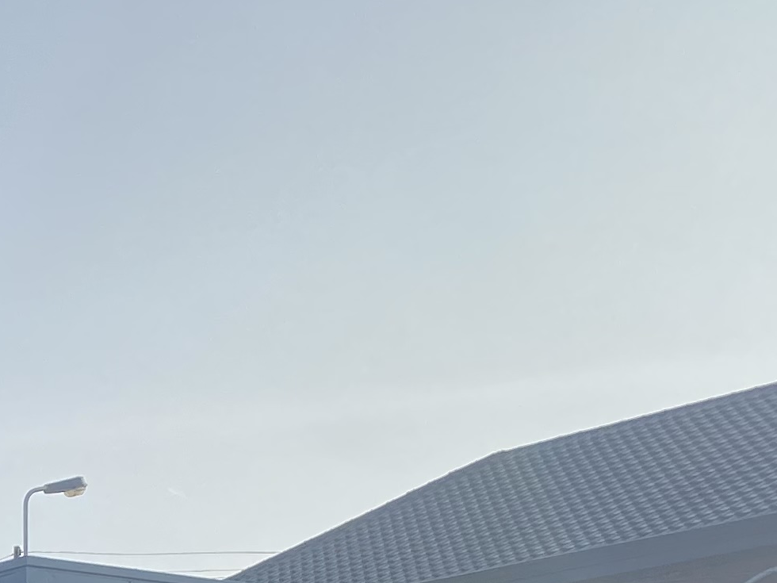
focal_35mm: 107
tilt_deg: -0.5
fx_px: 2402
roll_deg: +0.4
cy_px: 1067
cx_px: -503
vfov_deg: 12.6
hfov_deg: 16.2
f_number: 1.8
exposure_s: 1/2410
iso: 32
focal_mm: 4.25
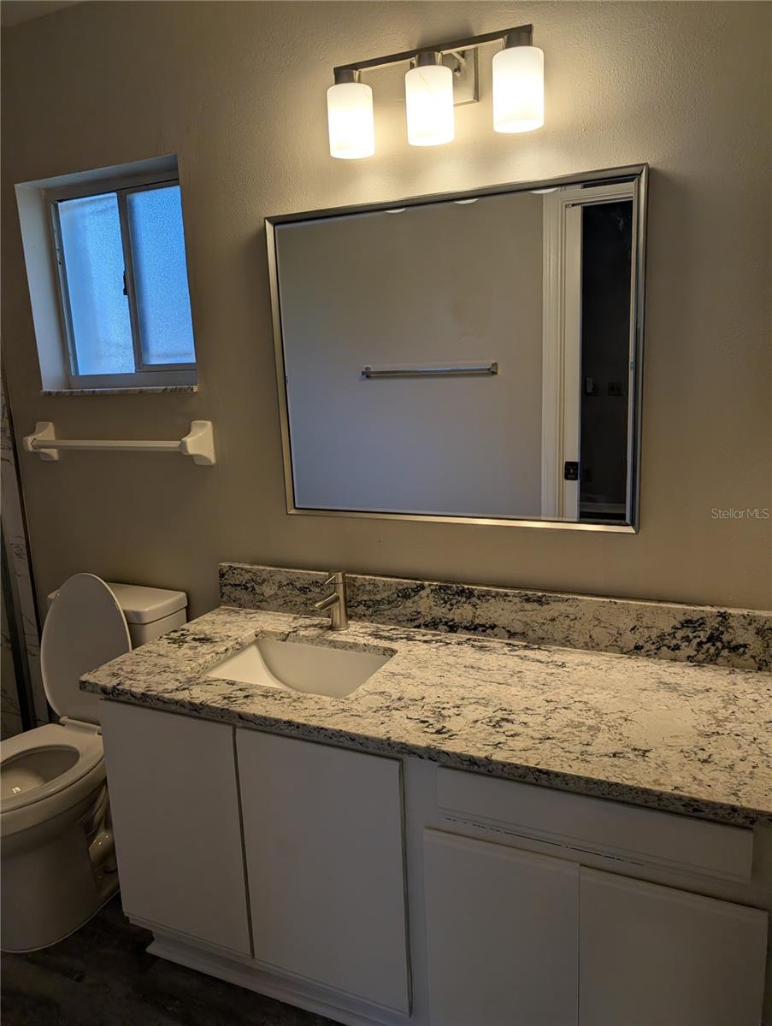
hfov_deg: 56.9
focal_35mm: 24
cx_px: 386
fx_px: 712
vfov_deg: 71.5
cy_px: 513
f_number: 1.68
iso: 27
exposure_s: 1/120
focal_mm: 6.9
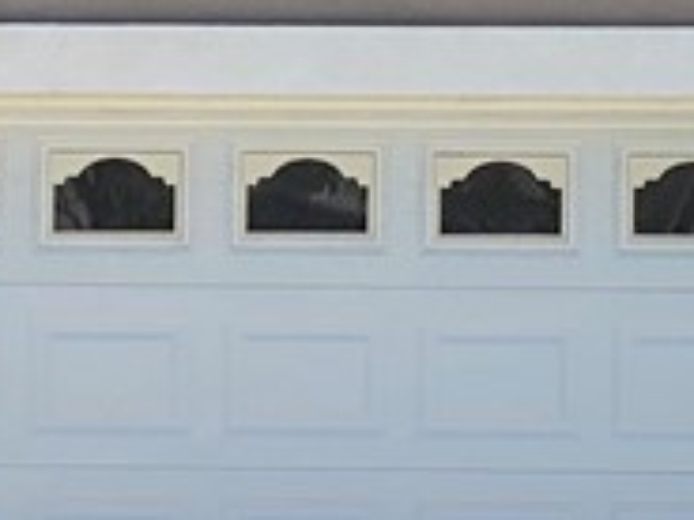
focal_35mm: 289
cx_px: 309
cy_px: -185
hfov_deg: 6.9
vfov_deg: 5.1
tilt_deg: +7.3
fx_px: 5794
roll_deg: -0.9
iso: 20
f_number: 2
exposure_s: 1/1712
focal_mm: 6
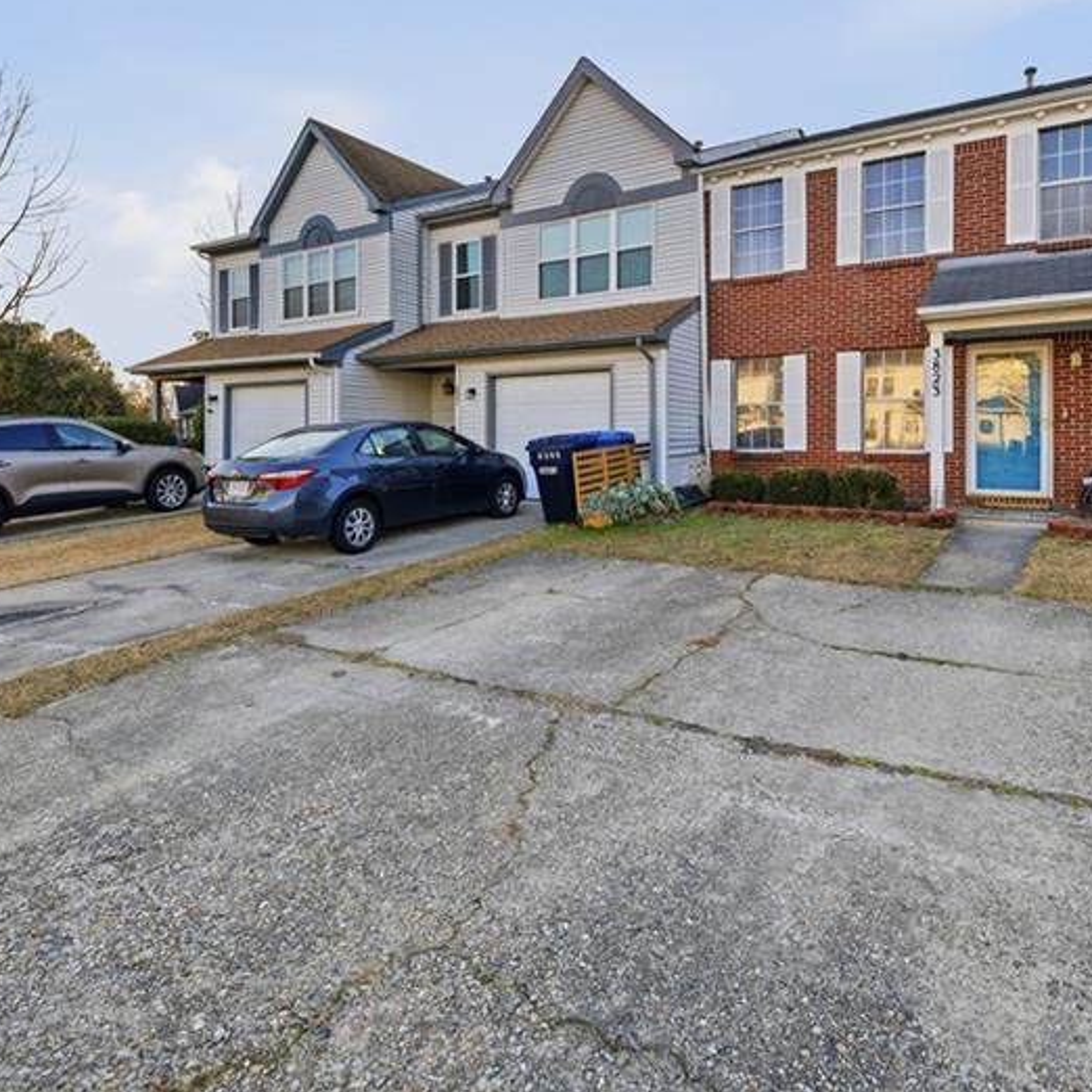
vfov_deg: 74.0
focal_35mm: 20
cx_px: 569
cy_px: 434
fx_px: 714
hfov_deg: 74.8
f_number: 8
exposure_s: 1/1000
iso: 250
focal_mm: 12
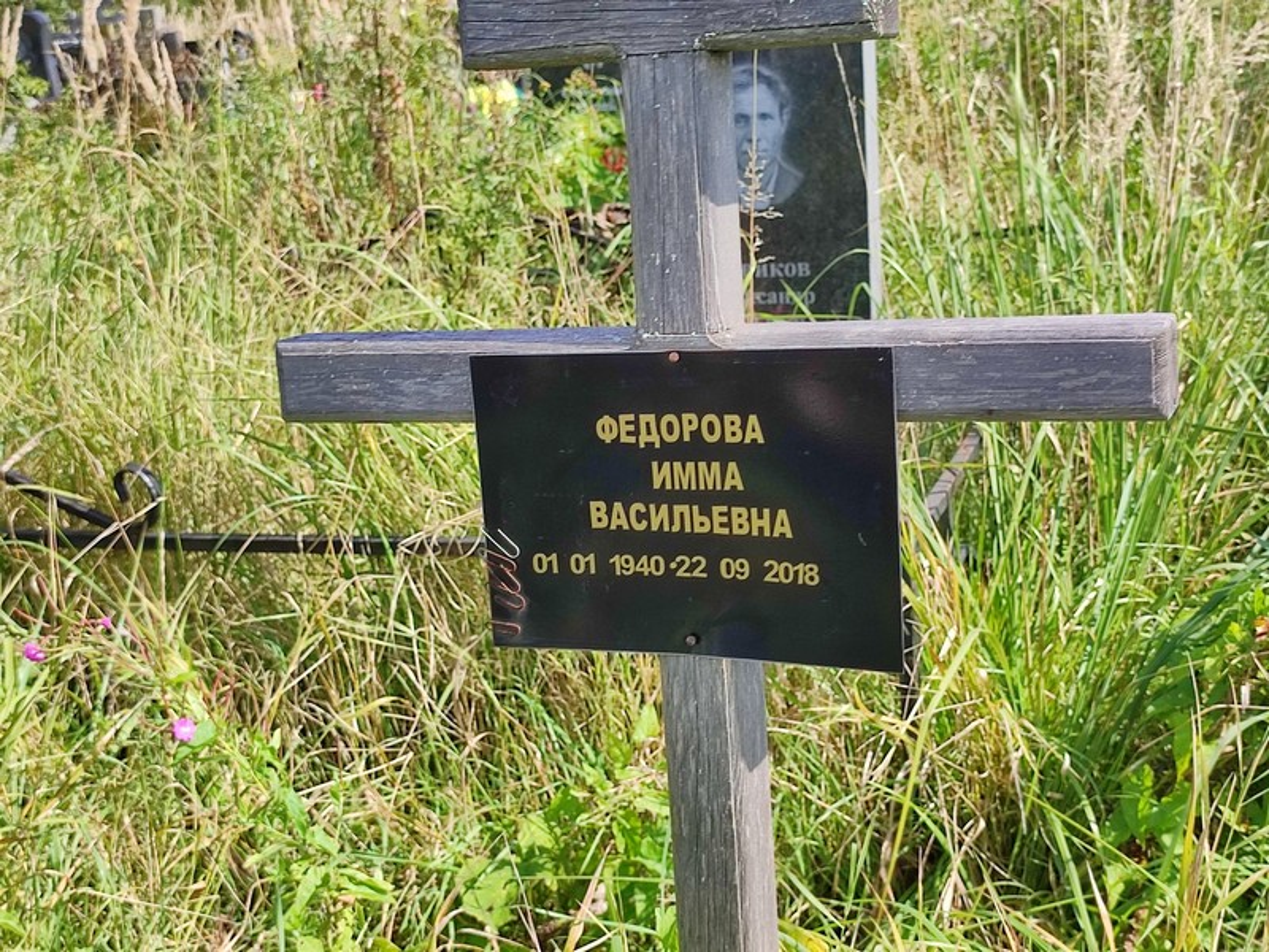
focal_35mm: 25
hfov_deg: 69.4
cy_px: 476
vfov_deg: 54.9
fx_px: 916
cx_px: 634
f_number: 1.9
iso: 50
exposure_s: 1/366
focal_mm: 6.04
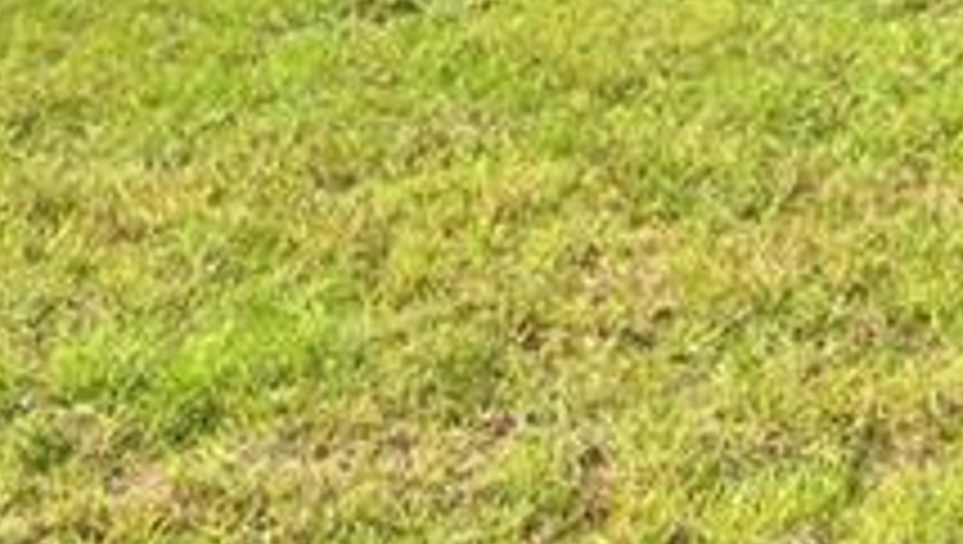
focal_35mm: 120
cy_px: -499
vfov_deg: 9.5
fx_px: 3068
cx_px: 612
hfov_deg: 17.8
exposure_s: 1/1250
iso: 100
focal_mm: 16
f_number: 5.3
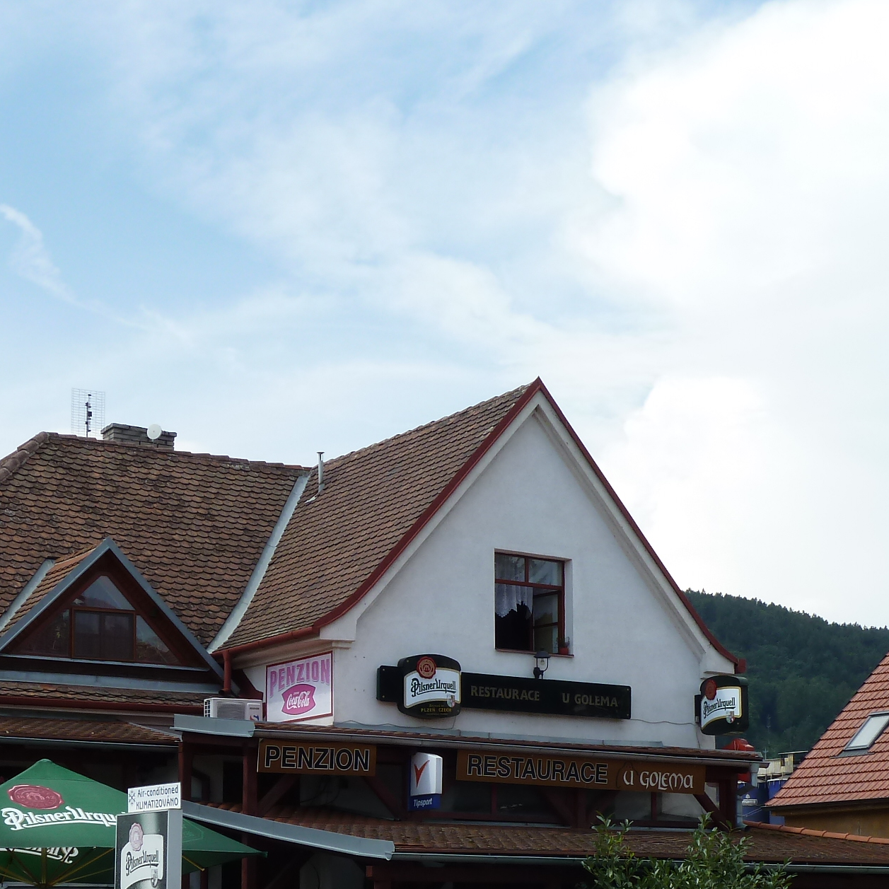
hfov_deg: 24.0
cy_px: 673
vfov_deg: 23.7
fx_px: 2092
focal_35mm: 72
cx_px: 410
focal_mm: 6.5
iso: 80
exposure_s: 1/400
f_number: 4.5
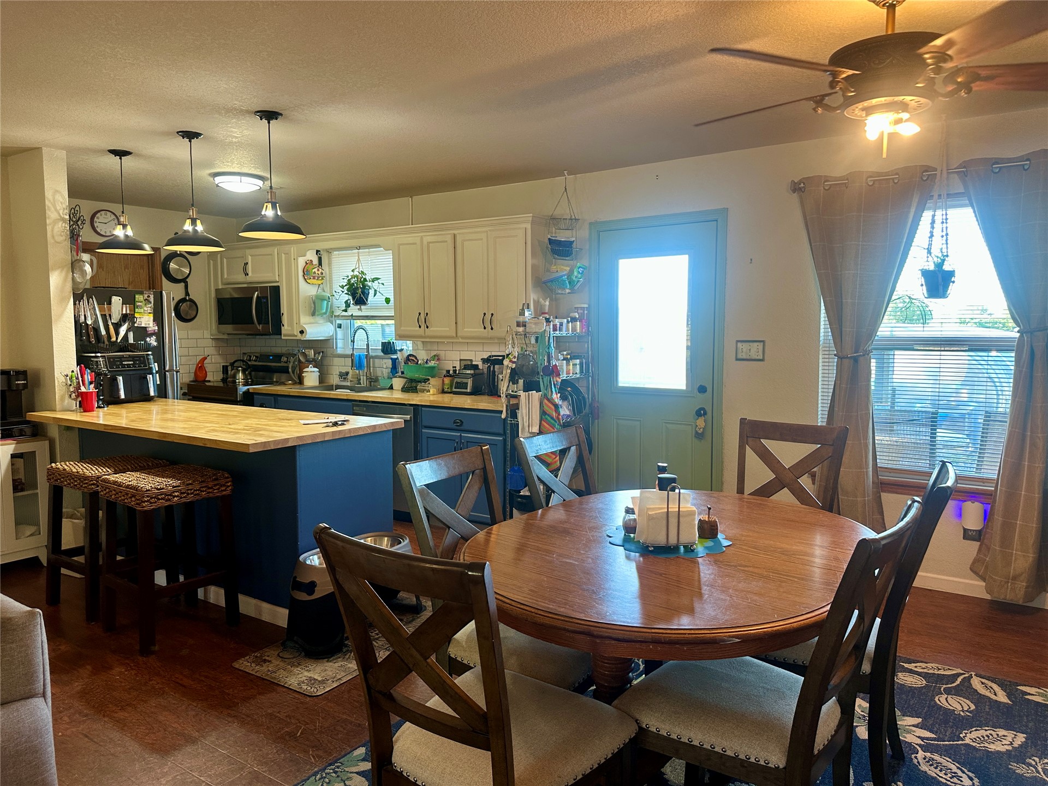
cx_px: 524
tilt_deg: -4.4
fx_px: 727
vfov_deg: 56.8
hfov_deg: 71.6
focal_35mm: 24
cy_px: 393
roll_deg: +0.0
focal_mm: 6.86
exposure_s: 1/60
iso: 125
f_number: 1.78
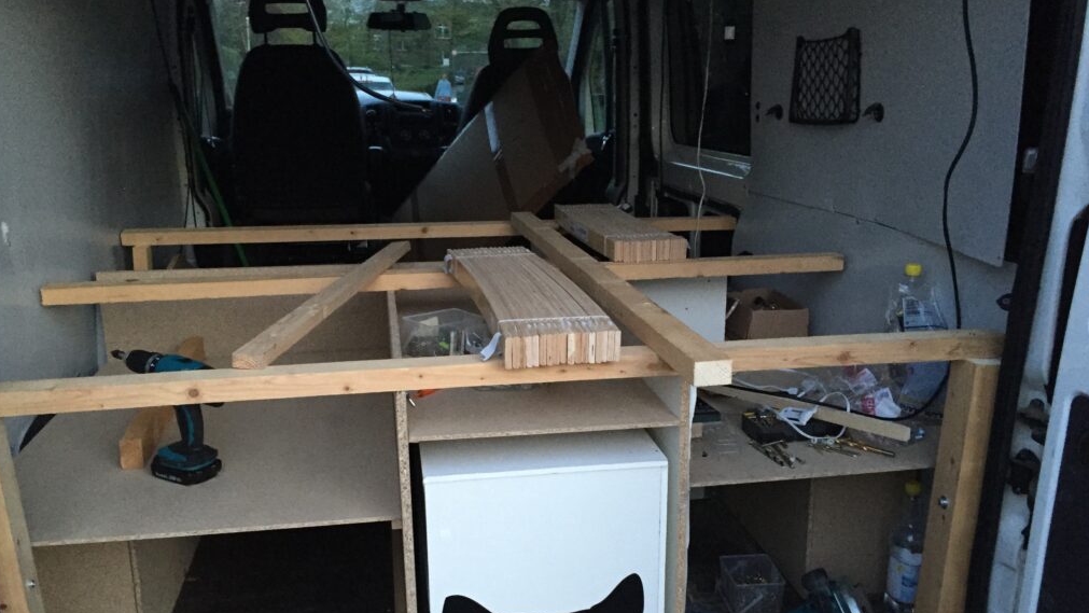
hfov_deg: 61.0
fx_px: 924
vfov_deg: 36.6
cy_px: 360
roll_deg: +0.2
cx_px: 539
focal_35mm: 32
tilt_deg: -15.5
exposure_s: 1/20
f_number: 2.2
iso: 250
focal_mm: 4.15
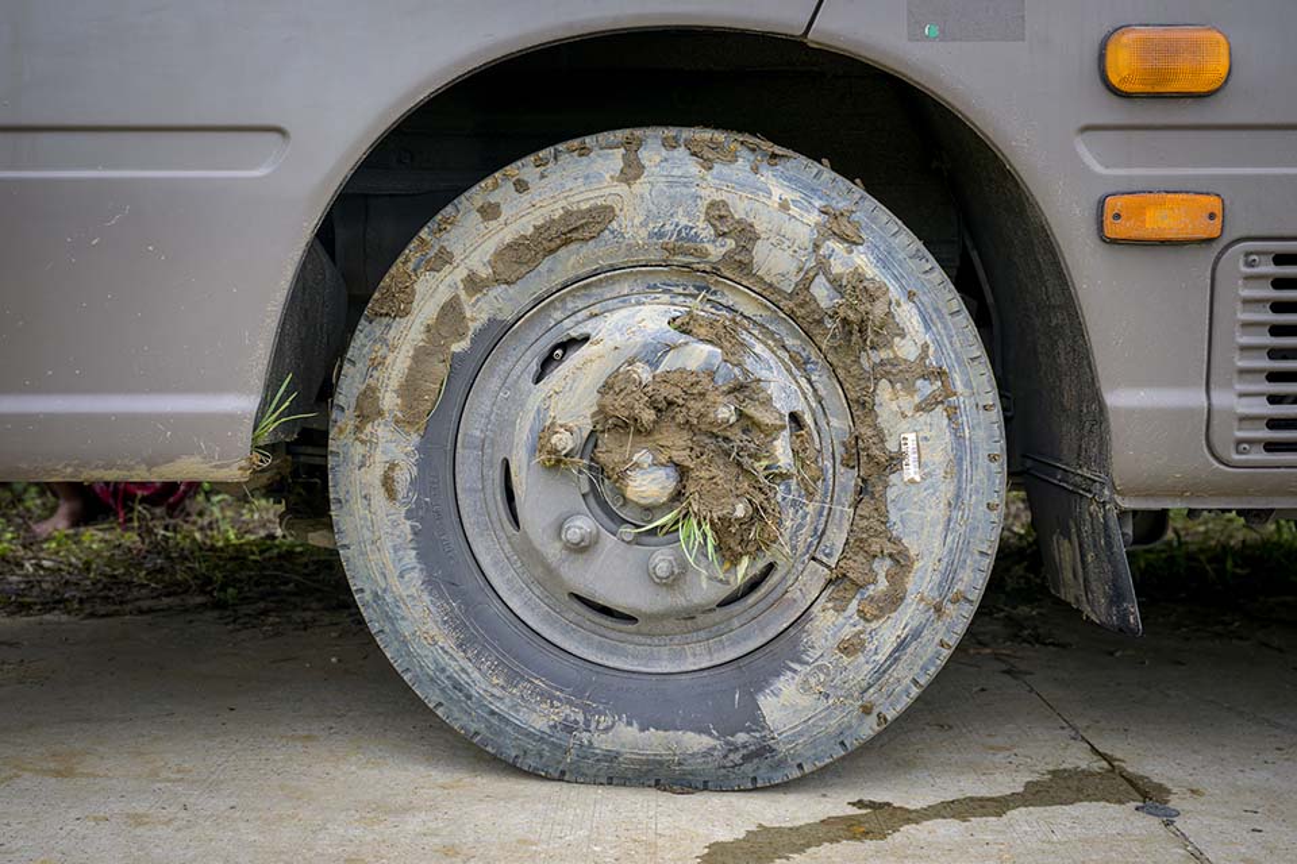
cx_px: 648
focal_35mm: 42
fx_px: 1513
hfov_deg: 46.4
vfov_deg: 31.9
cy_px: 432
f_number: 5
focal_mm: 42
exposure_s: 1/640
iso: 280
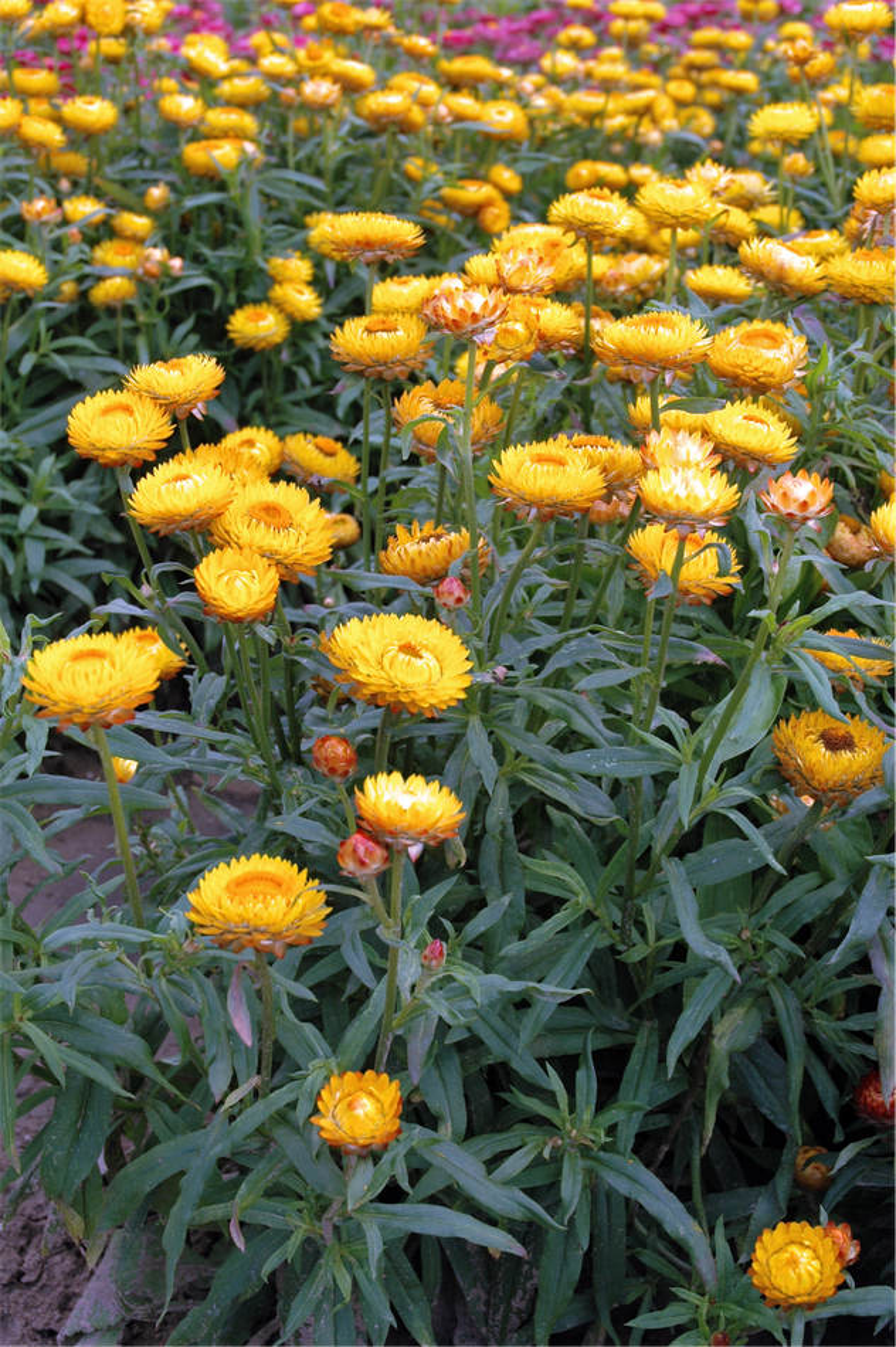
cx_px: 448
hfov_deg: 30.8
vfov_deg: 45.0
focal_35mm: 44
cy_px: 674
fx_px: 1626
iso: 200
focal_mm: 29
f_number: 6.3
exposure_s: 1/250
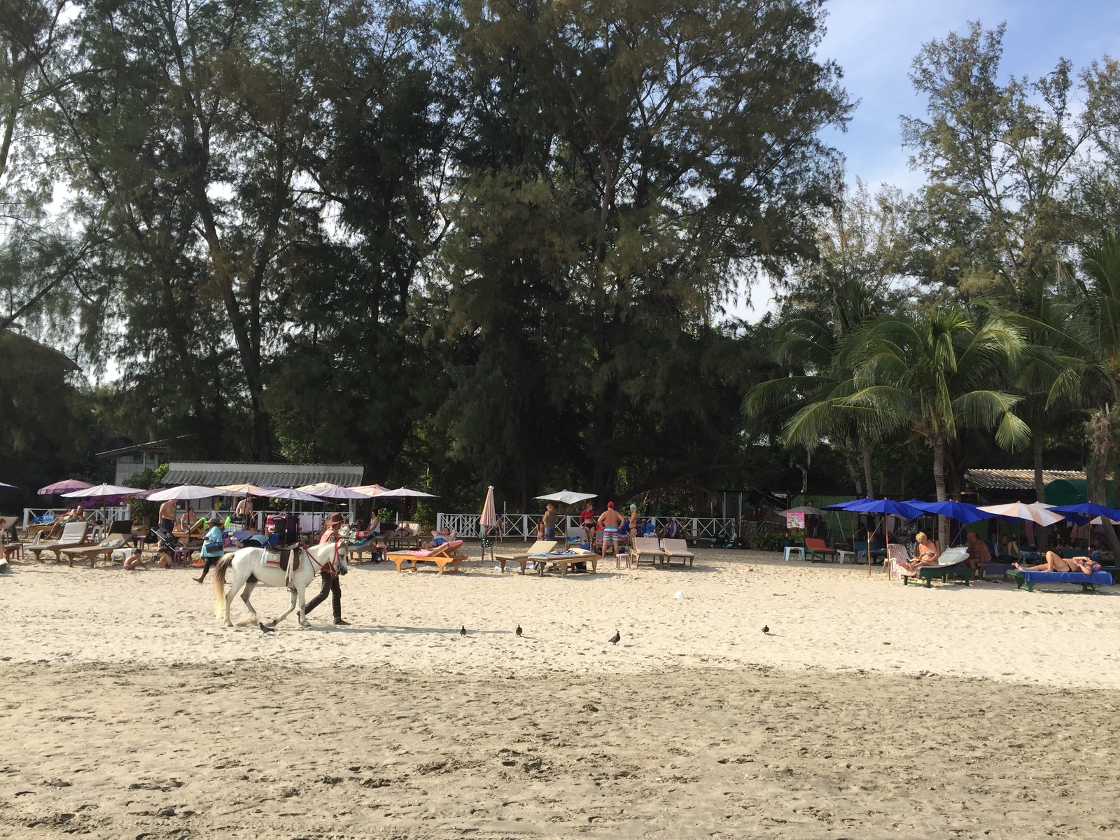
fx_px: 938
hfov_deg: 61.7
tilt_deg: +6.1
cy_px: 420
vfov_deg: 48.2
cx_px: 560
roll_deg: -1.2
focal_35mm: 29
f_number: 2.2
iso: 32
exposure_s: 1/1199
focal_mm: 4.15
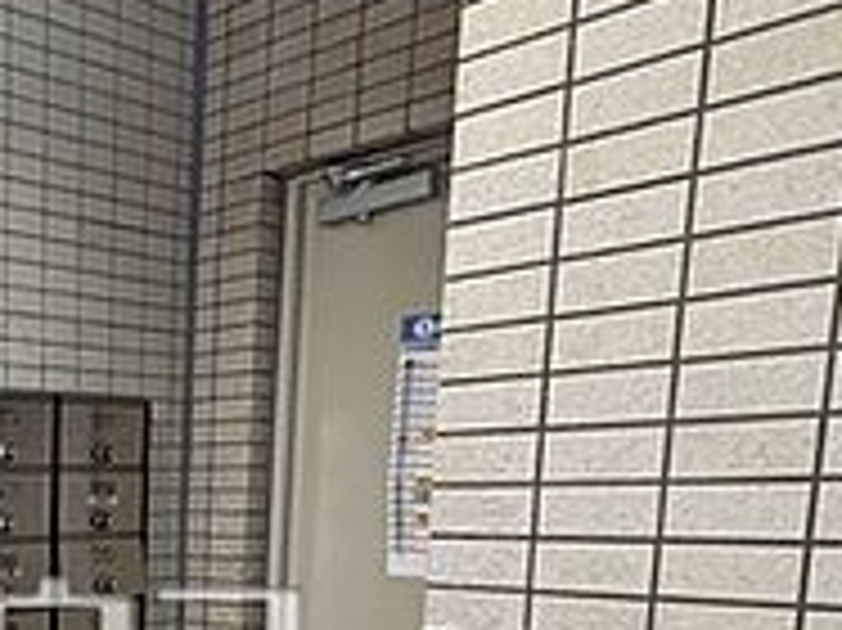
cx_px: -149
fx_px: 1094
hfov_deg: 34.4
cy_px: 657
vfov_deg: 29.6
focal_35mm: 45
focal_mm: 1.83
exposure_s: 1/100
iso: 52
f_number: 2.2
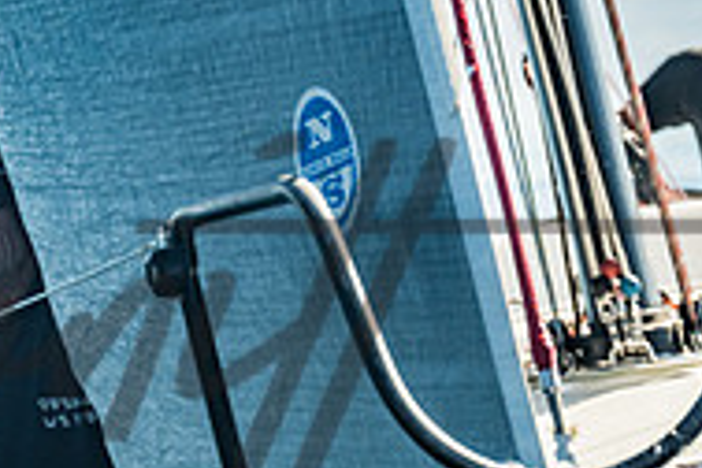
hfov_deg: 5.8
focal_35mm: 353
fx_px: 6883
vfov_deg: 3.9
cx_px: -104
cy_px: 315
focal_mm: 110
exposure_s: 1/500
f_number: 6.3
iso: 400
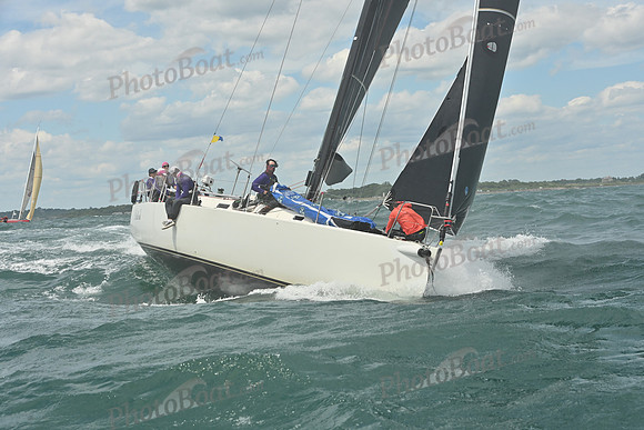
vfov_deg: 19.5
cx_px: 322
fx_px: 1252
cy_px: 215
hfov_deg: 28.8
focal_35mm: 70
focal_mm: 70
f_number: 9
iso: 320
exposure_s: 1/1250
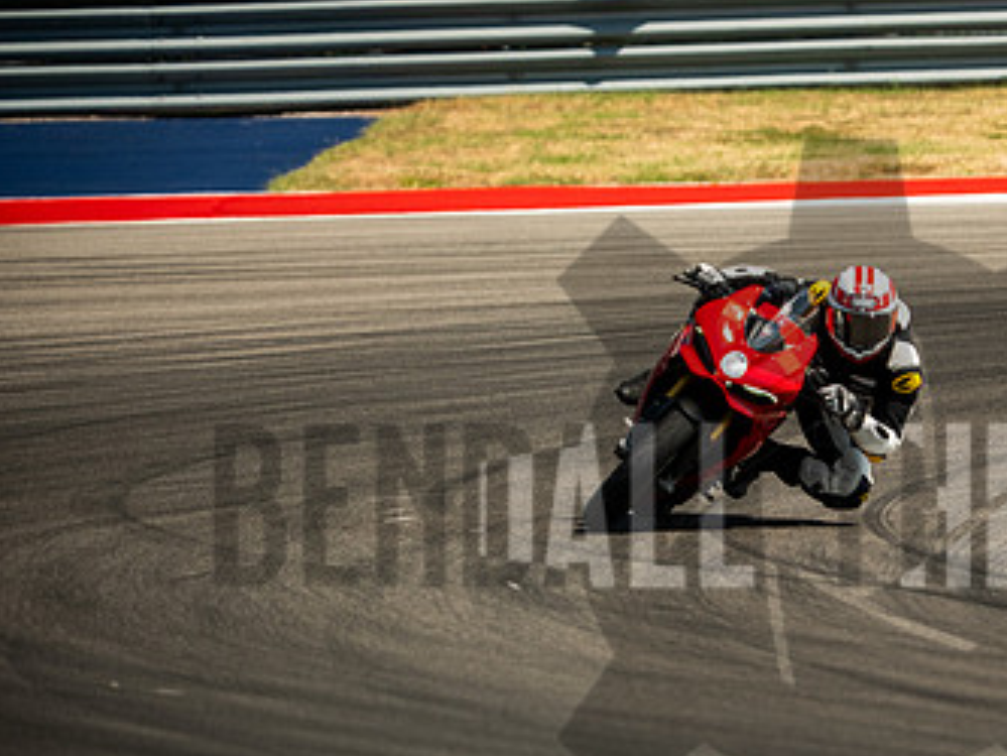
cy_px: 510
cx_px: 850
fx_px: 20487
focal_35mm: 704
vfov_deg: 2.1
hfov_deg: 2.8
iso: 200
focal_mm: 280
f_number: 2.8
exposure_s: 1/2000
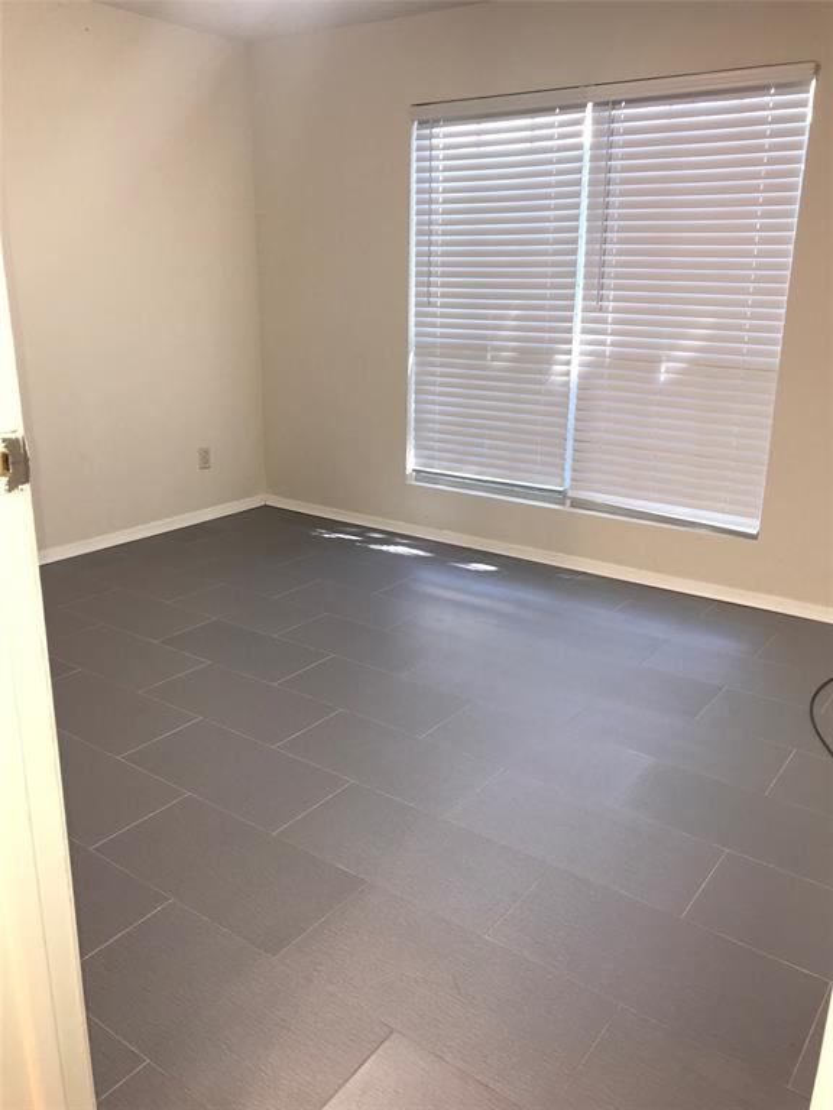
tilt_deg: -15.9
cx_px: 416
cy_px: 555
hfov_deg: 49.7
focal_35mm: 28
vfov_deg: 63.4
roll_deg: -1.1
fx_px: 898
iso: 20
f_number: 1.8
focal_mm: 3.99
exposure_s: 1/31
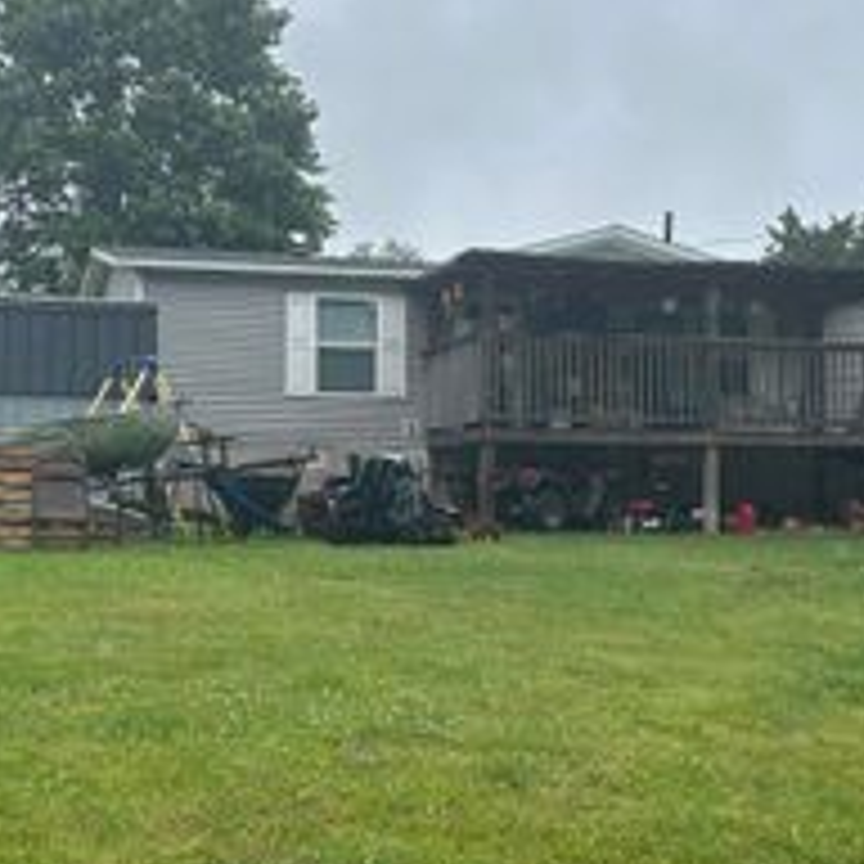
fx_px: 1694
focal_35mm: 60
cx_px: 508
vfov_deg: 28.6
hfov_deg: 28.6
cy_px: 407
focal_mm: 5.7
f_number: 1.5
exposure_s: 1/1751
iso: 50
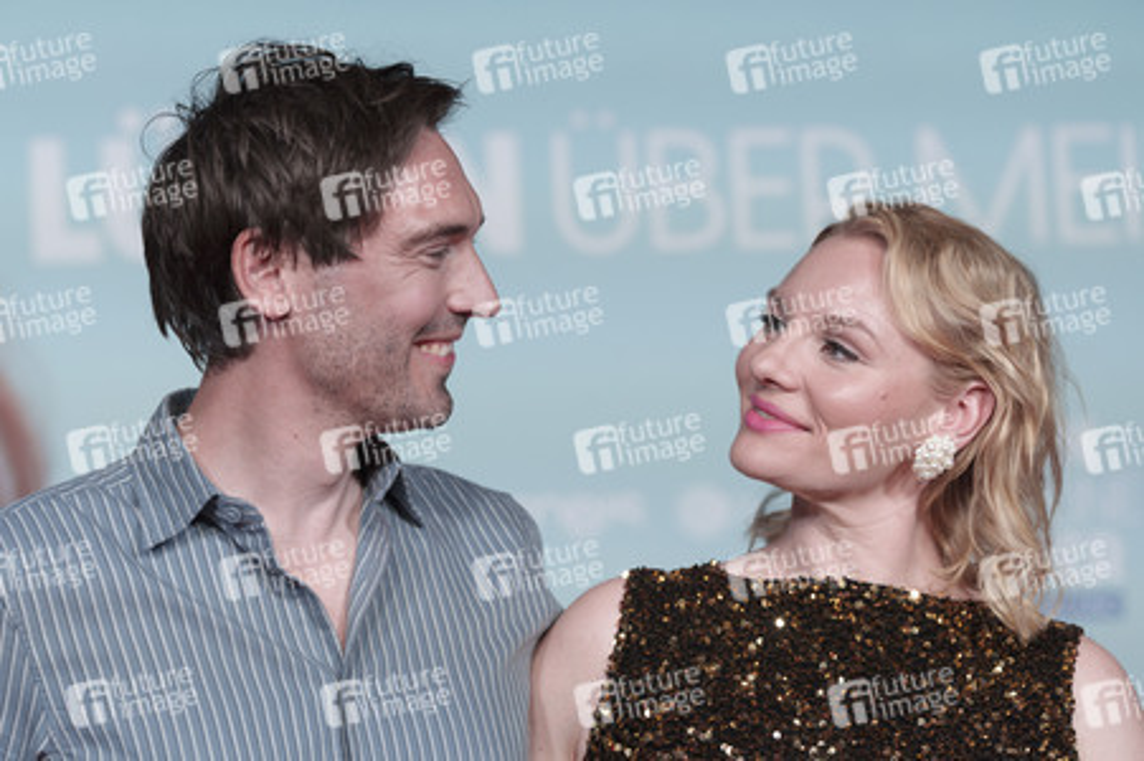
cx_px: 572
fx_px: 3493
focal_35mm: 110
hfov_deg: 18.6
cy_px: 380
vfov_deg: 12.4
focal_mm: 110
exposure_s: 1/160
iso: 500
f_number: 3.5
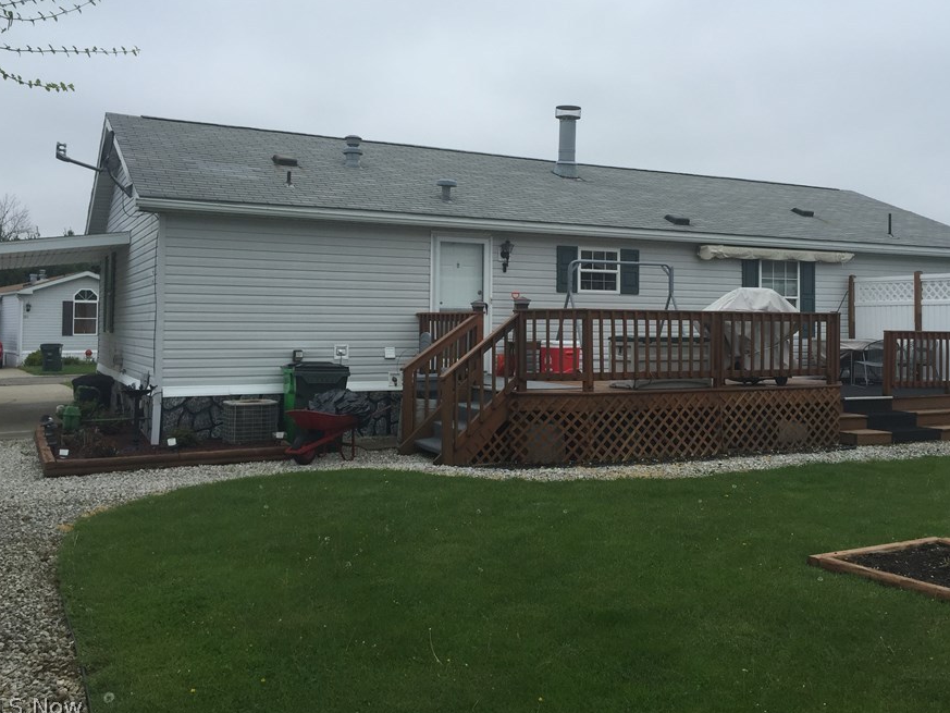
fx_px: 933
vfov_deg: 41.7
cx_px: 527
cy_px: 307
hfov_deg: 53.8
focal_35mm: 34
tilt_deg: +2.9
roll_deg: -1.4
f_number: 2.2
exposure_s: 1/760
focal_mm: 4.15
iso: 32
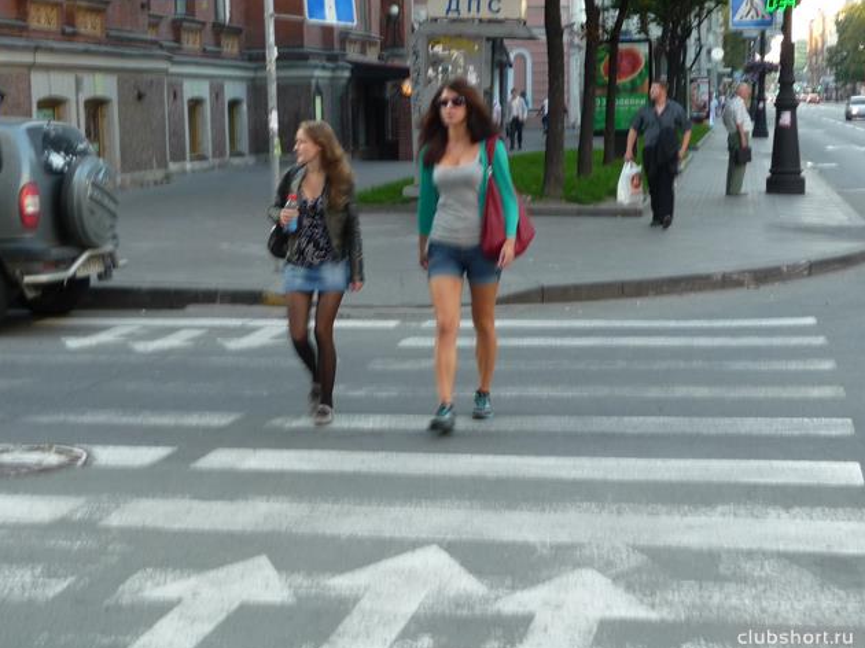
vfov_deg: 23.6
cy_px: 327
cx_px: 428
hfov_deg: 31.2
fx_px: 1549
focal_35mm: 62
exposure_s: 1/40
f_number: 4.3
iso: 125
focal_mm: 9.3
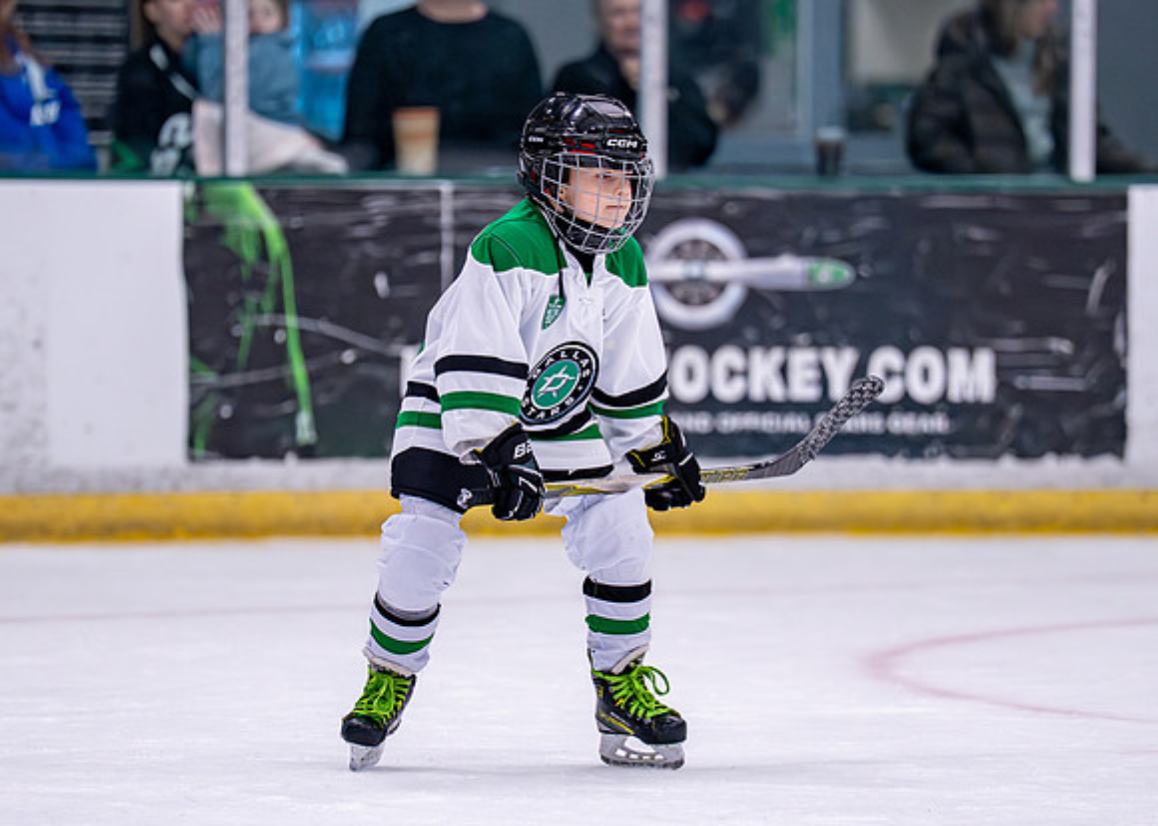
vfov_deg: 4.4
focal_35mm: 327
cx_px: 589
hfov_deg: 6.2
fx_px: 10746
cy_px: 465
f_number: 2.8
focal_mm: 185
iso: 2500
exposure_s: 1/1250
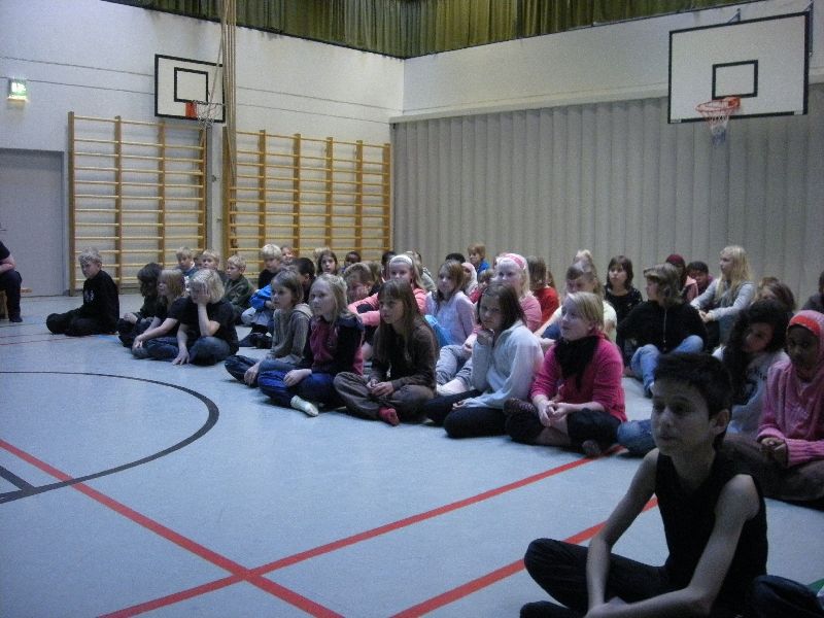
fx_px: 833
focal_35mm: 35
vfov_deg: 40.7
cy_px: 309
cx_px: 412
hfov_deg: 52.6
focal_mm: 5.7
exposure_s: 1/28.8
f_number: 2.8
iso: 400
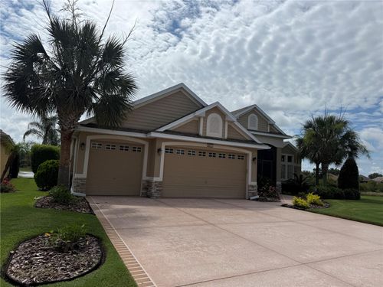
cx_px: 192
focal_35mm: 24
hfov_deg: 71.6
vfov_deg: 56.8
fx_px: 266
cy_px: 144
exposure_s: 1/11905
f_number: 1.78
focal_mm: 6.76
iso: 80
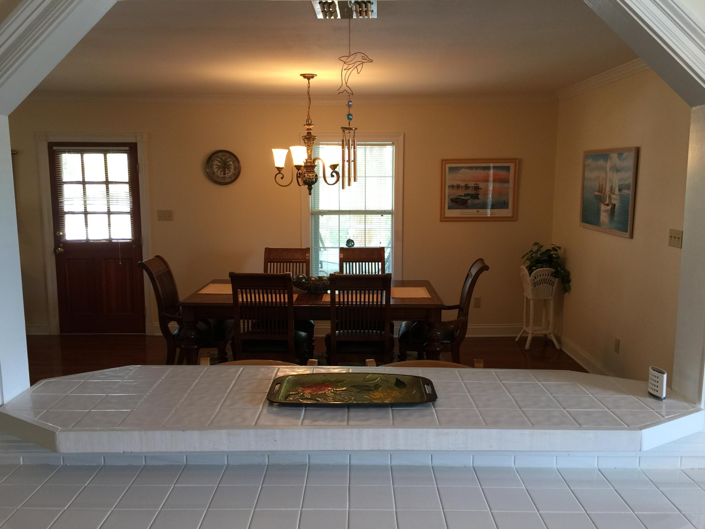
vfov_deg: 48.2
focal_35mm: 29
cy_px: 264
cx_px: 352
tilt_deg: -8.2
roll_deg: -1.3
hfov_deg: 61.7
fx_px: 591
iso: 40
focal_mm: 4.15
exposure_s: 1/30
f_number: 2.2
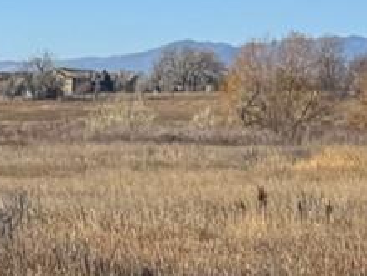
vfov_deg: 8.5
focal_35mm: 174
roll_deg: -0.1
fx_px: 1846
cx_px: -477
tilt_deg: -6.2
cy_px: 291
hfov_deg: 10.1
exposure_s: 1/2959
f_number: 1.78
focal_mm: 6.76
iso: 80
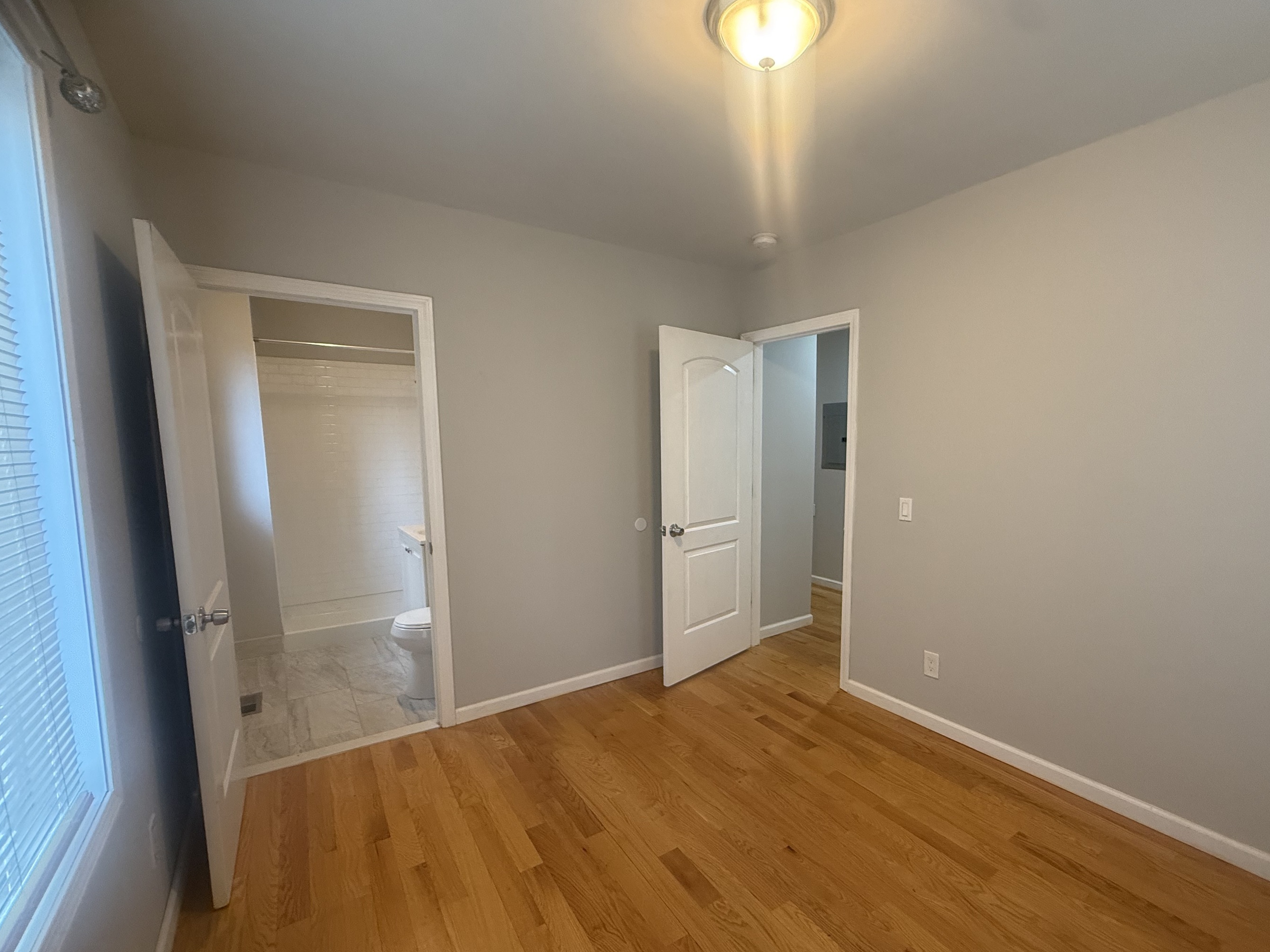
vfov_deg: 78.0
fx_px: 587
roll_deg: +0.2
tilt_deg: -7.2
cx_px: 707
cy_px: 508
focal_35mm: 16
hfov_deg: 94.1
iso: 250
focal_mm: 2.22
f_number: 2.2
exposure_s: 1/60
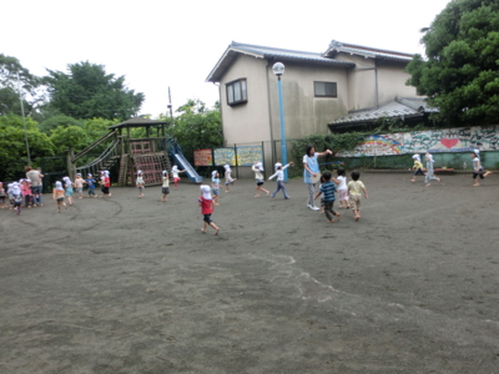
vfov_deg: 56.8
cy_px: 187
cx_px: 250
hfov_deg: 71.6
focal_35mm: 24
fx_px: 346
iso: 80
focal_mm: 4.24
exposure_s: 1/200
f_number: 3
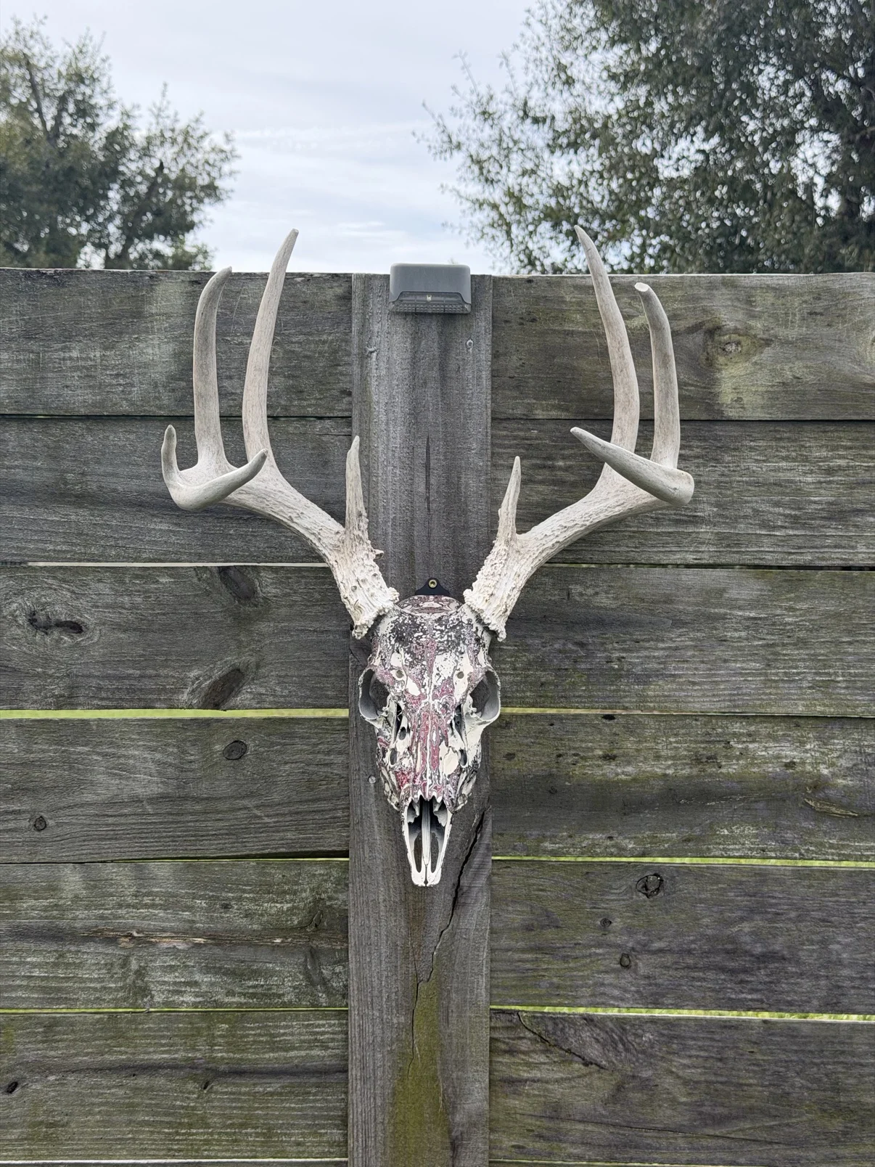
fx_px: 1618
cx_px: 438
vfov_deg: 39.7
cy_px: 584
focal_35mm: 48
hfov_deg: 30.3
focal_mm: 6.76
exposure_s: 1/2273
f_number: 1.78
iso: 80
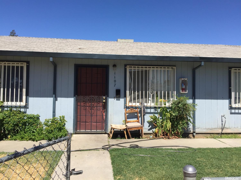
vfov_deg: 48.2
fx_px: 202
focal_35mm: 29
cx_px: 120
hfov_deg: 61.7
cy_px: 90
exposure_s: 1/2326
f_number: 2.2
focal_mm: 4.15
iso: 32
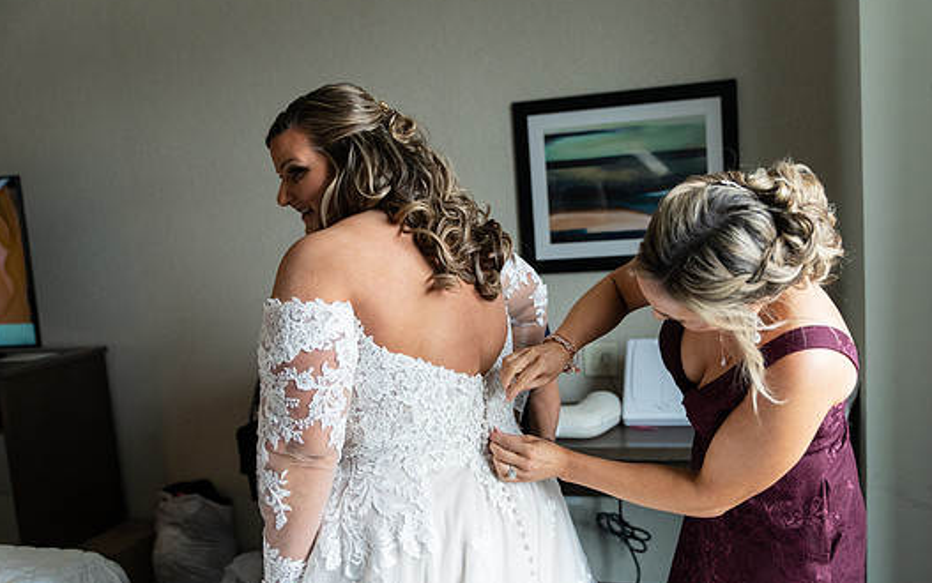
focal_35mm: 37
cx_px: 492
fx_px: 940
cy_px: 329
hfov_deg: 52.7
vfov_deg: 34.4
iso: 2000
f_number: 2.8
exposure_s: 1/800
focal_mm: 33
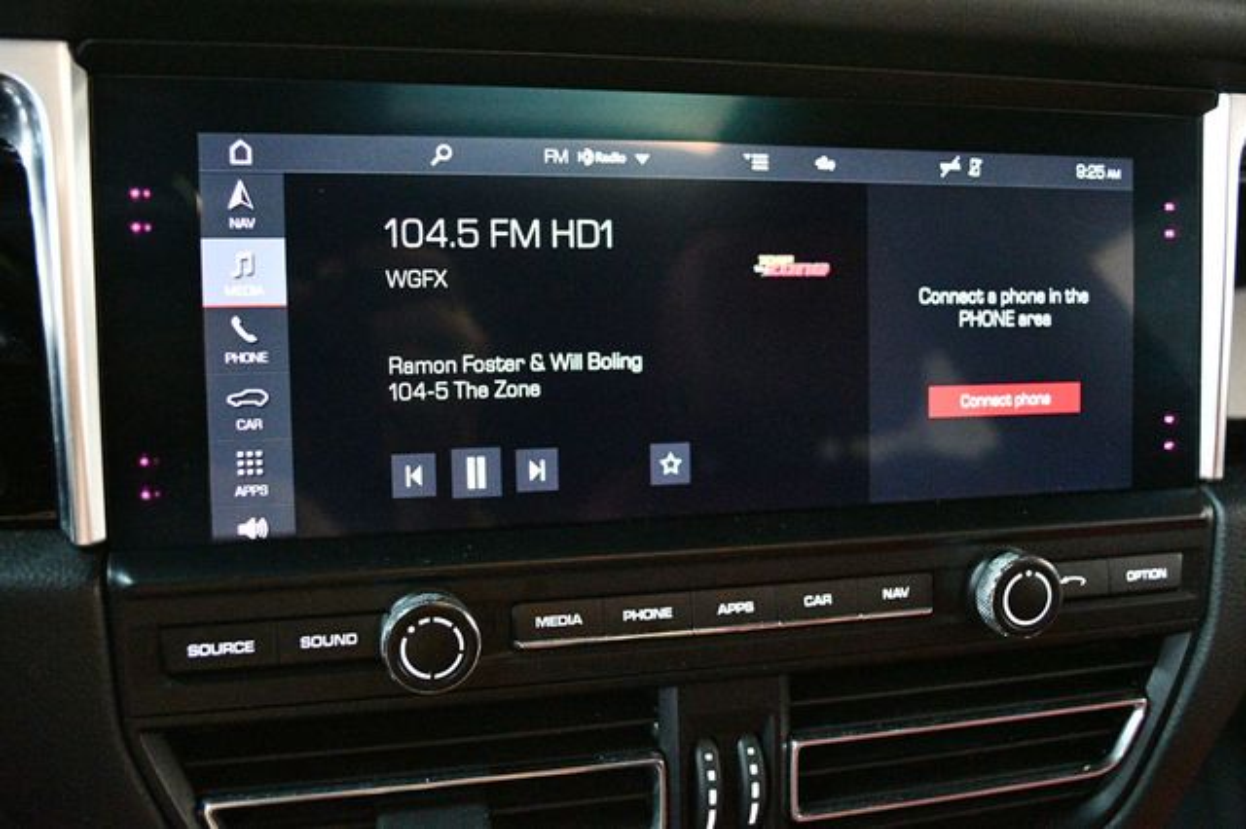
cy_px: 414
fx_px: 1142
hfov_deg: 57.2
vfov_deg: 39.9
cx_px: 623
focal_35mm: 33
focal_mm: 22
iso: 12800
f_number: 4
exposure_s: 1/60
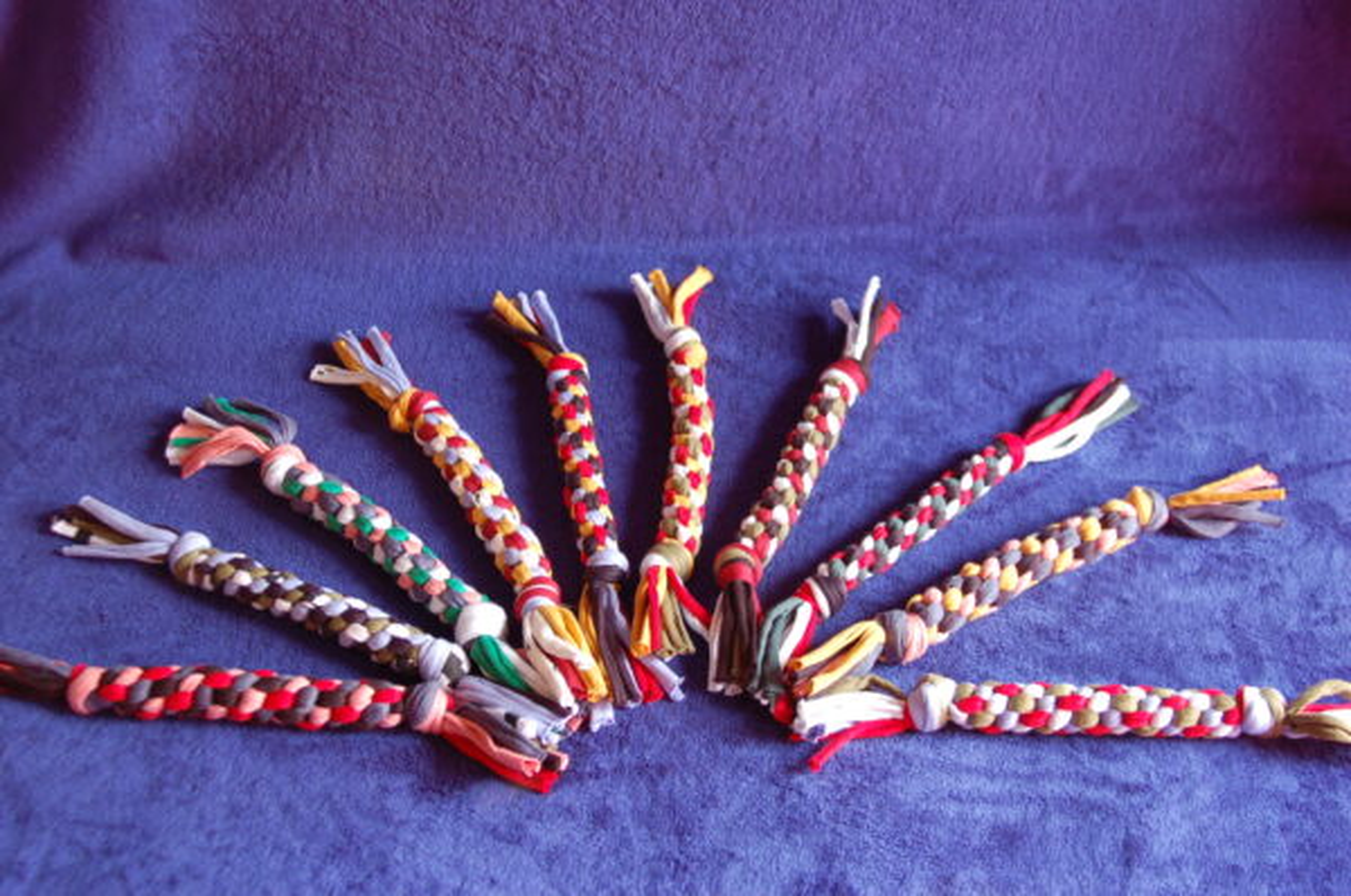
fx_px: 1574
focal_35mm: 42
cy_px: 448
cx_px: 676
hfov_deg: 46.5
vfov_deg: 31.8
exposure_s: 1/80
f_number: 4.5
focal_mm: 28
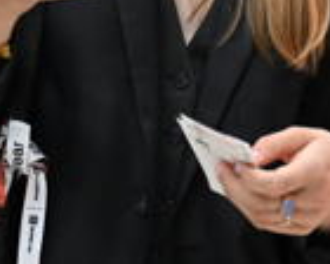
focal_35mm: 194
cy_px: -12
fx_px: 1895
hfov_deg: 9.8
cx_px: -85
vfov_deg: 7.9
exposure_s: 1/250
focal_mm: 42
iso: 5000
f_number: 2.8
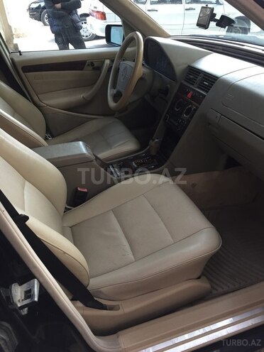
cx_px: 132
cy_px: 176
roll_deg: +4.8
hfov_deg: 48.2
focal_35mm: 29
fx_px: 295
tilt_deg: -29.7
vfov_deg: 61.7
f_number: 2.2
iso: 160
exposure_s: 1/33
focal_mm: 4.15
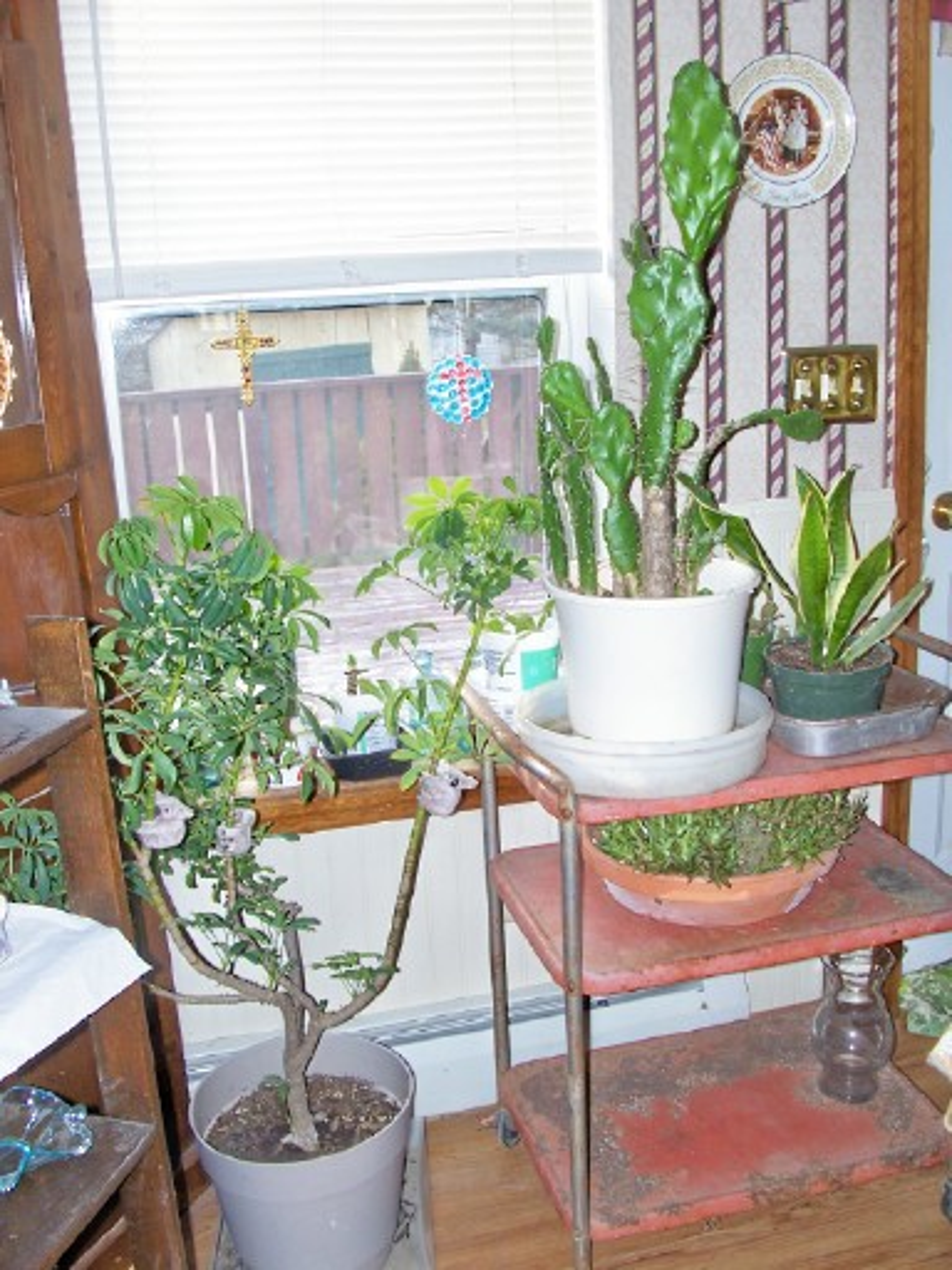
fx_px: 1283
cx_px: 476
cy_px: 635
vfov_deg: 52.6
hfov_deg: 40.7
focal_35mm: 35
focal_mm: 6
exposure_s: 1/60
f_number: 2.8
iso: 80
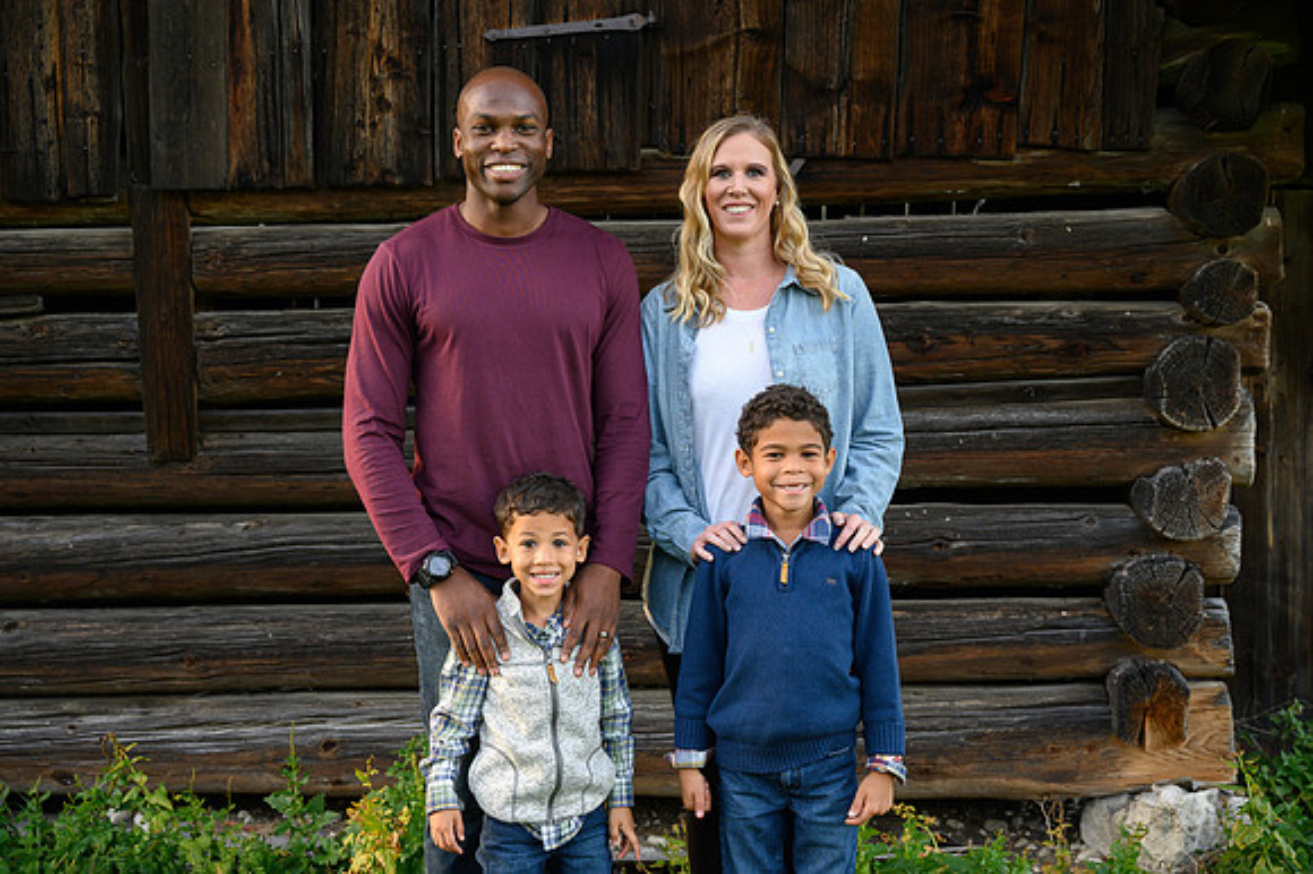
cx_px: 656
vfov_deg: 29.8
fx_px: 1640
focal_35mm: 45
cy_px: 437
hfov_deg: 43.6
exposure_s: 1/100
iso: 400
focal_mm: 45
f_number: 5
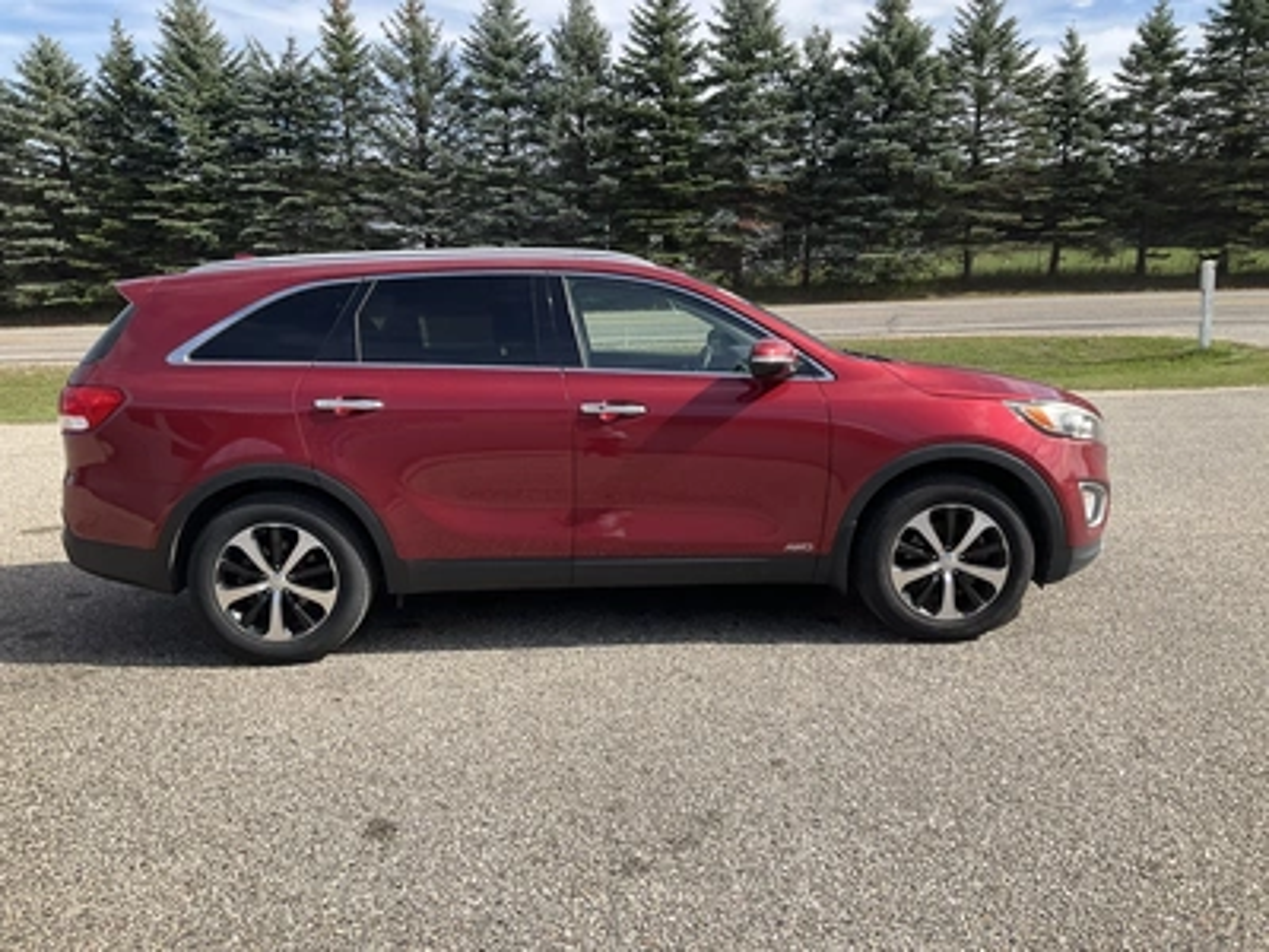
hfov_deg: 61.7
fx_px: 1063
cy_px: 476
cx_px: 634
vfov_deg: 48.2
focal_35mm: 29
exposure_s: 1/1195
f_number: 1.8
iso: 25
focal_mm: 3
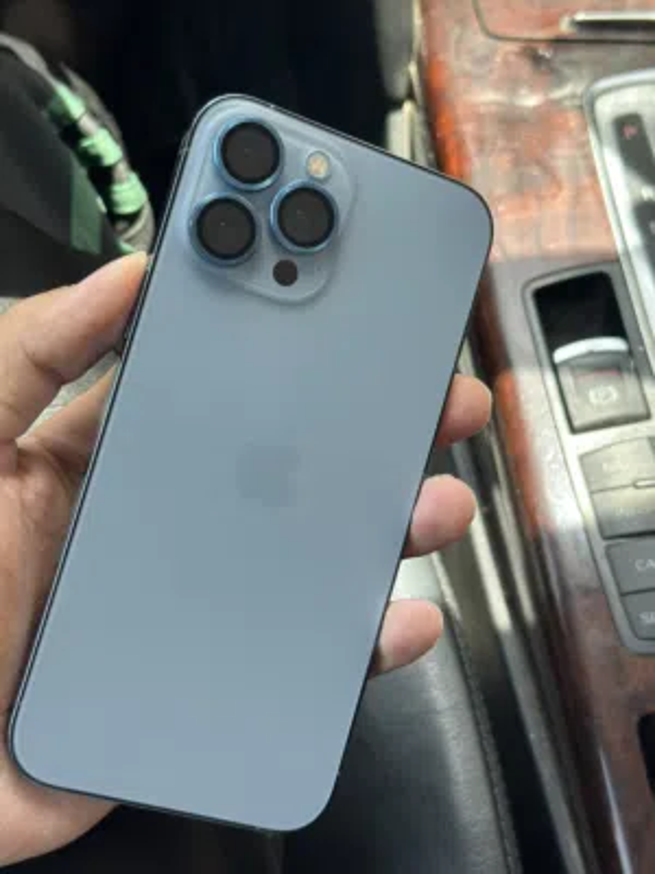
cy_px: 437
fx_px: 1211
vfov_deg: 39.7
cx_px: 328
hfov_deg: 30.3
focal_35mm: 48
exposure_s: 1/311
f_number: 1.78
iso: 80
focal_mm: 6.86
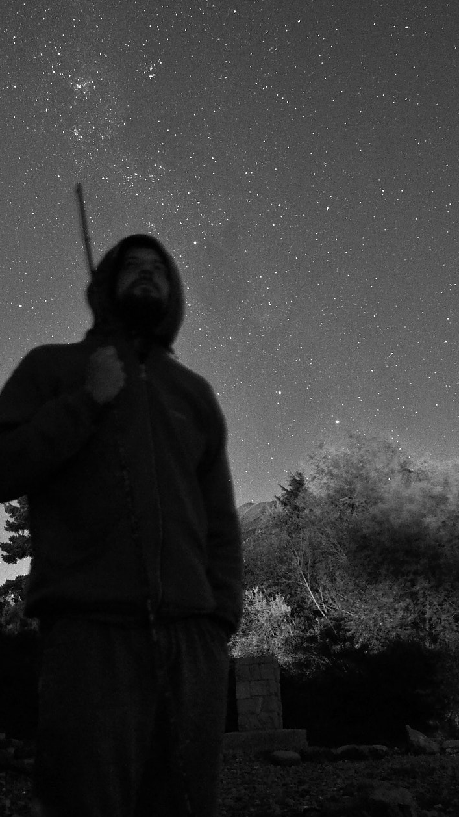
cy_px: 434
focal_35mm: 36
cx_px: 158
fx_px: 779
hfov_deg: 32.6
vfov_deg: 55.3
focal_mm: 18
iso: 800
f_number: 3.5
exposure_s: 20
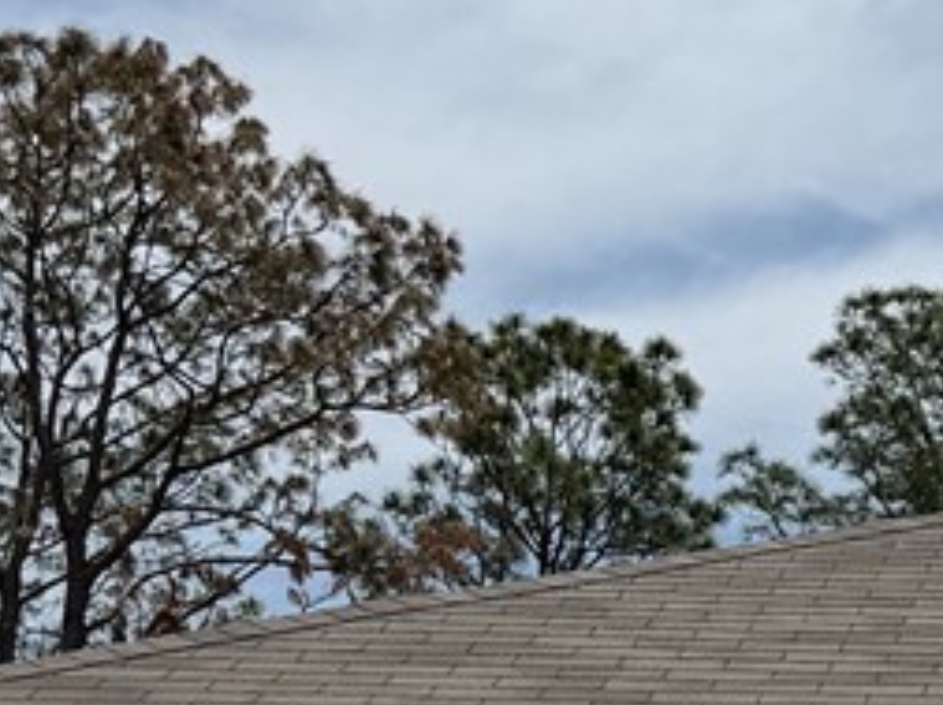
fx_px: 4135
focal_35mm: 152
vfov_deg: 9.5
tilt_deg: +7.6
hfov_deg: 12.4
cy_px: 1071
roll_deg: -0.2
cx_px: 1420
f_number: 1.78
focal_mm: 6.76
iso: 80
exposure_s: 1/9091
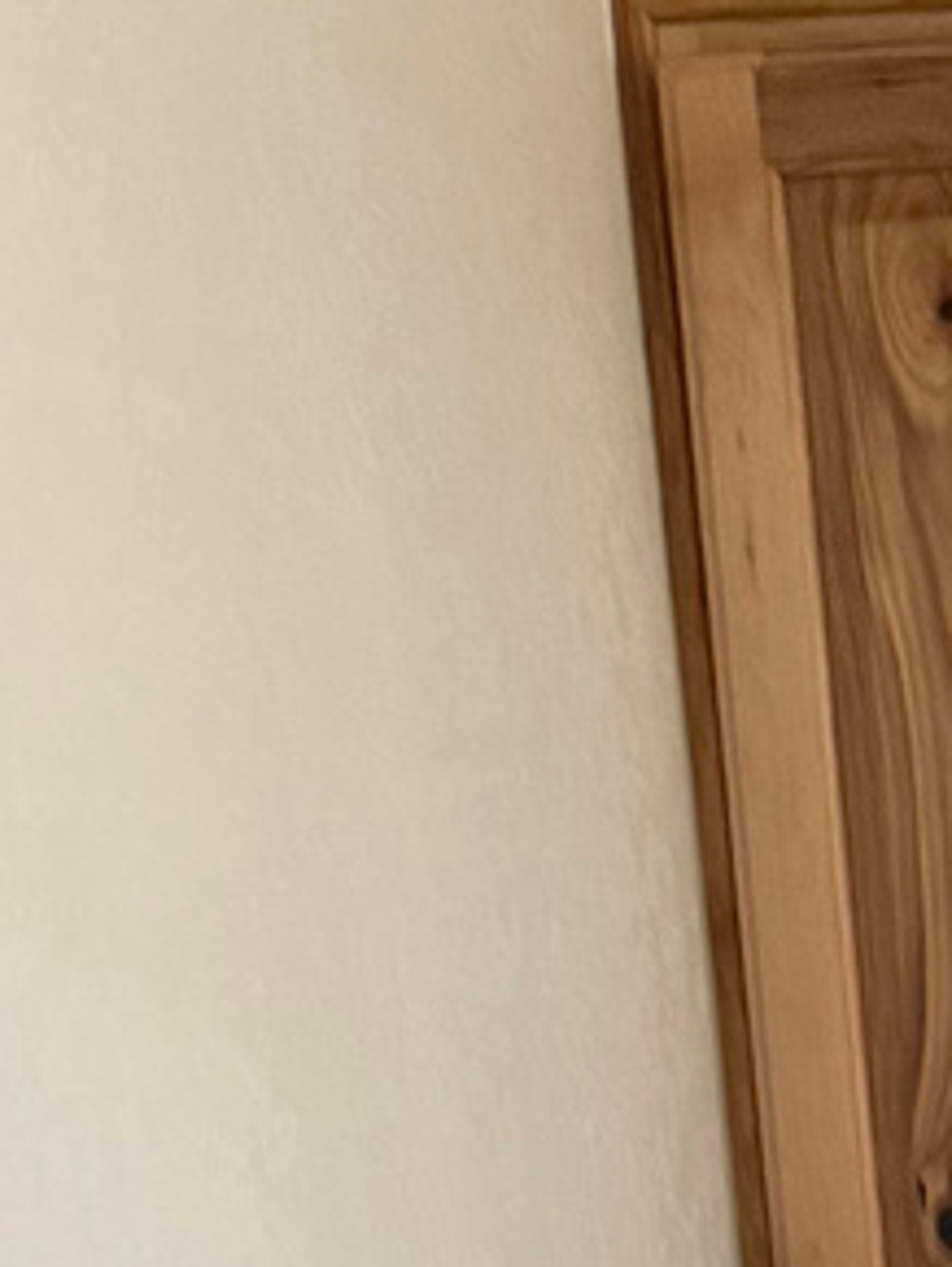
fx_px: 4650
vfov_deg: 12.9
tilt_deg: -8.9
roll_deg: +2.3
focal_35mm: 127
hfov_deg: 10.2
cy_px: 2748
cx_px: 2288
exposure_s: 1/120
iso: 320
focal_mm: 6.76
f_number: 1.78
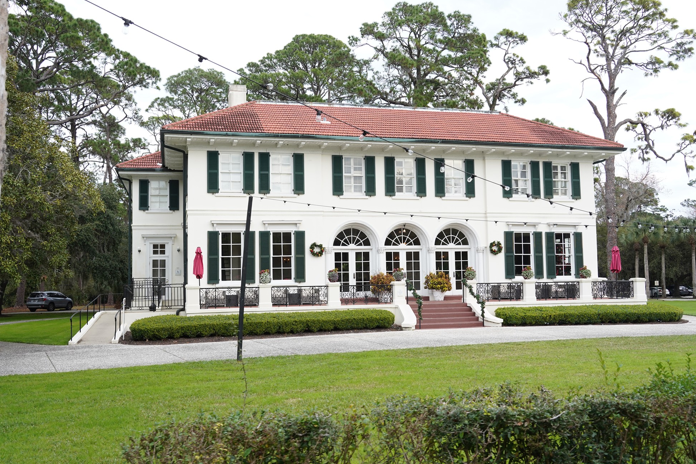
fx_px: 638
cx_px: 341
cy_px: 232
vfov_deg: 40.0
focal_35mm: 33
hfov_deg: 57.2
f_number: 8
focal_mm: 32
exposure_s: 1/200
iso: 400
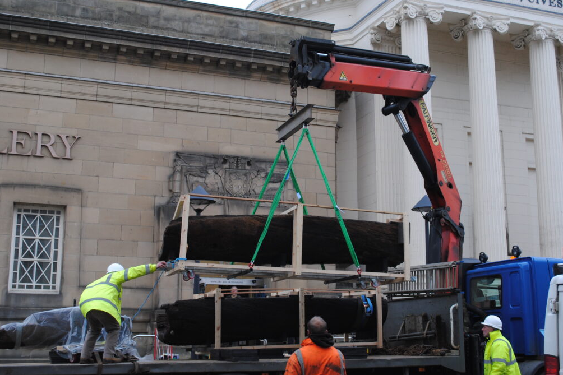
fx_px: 766
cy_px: 184
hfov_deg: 40.3
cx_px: 285
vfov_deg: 27.5
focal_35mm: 49
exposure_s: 1/125
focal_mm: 32
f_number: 5.6
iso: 200
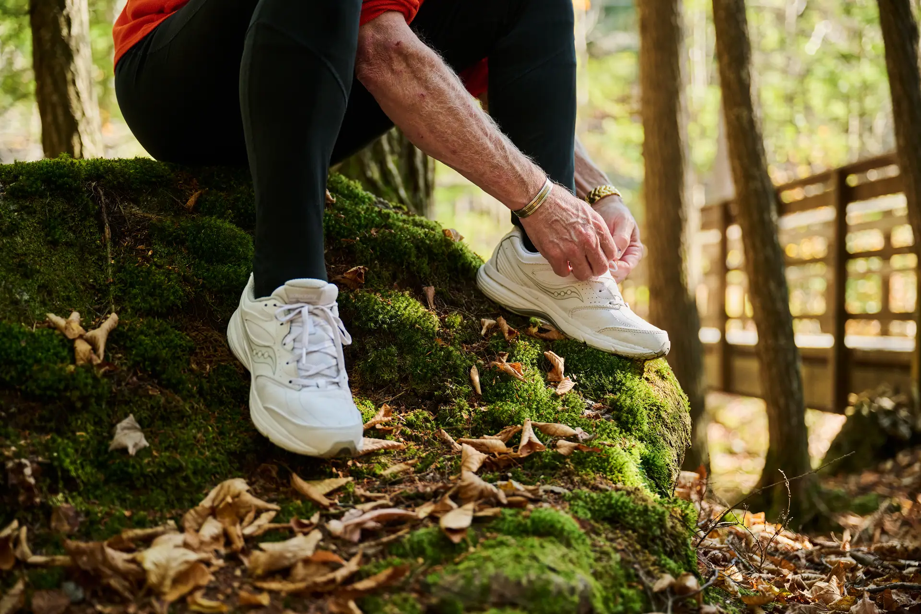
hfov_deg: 38.2
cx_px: 460
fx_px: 1330
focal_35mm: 52
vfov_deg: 26.0
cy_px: 307
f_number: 2.8
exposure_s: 1/500
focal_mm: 52
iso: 800
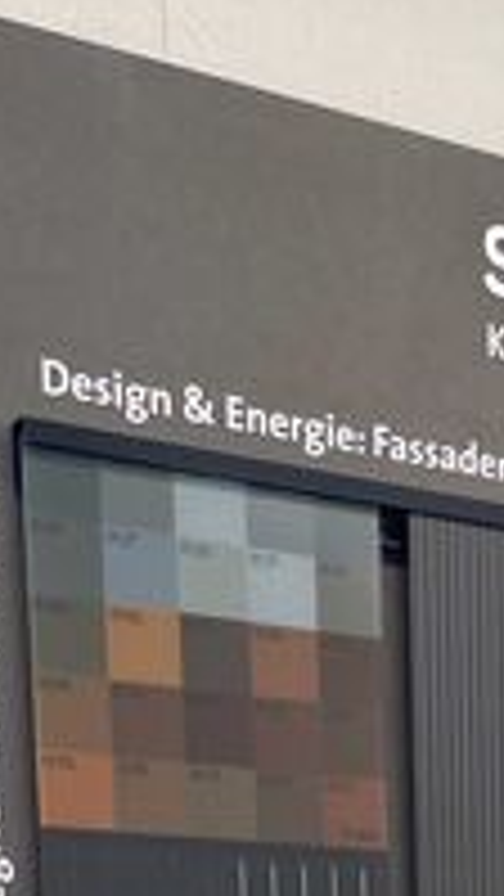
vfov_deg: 19.7
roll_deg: +0.4
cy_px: 1394
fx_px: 2185
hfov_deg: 12.8
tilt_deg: -7.7
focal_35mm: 92
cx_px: 626
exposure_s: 1/100
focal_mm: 4.2
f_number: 1.6
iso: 100
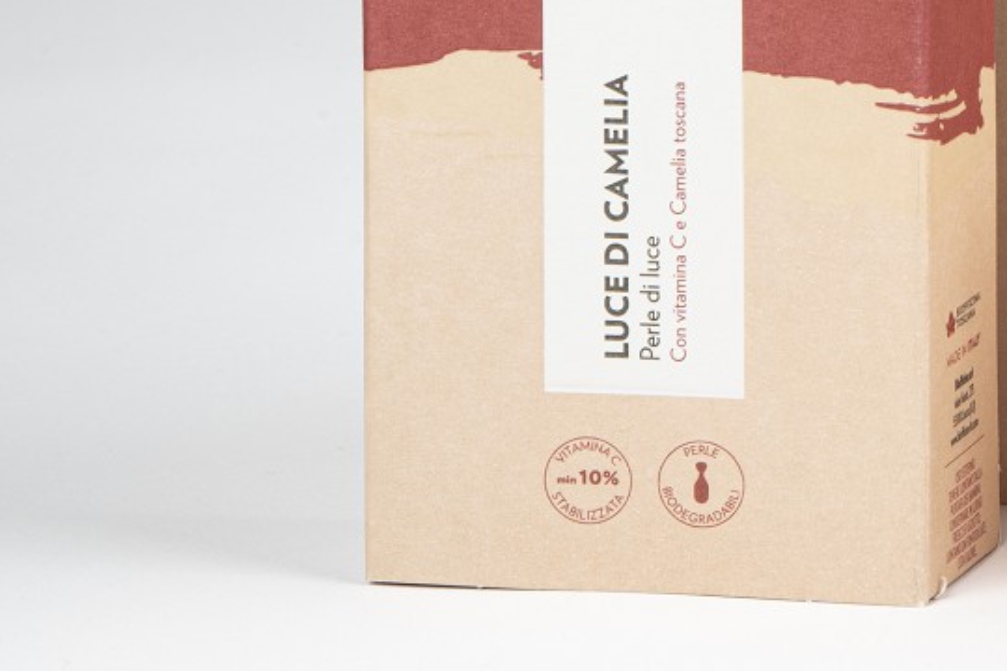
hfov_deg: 8.9
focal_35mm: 225
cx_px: 1464
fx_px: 6293
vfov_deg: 6.1
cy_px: -259
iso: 250
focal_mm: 75
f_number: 22
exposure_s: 1/100
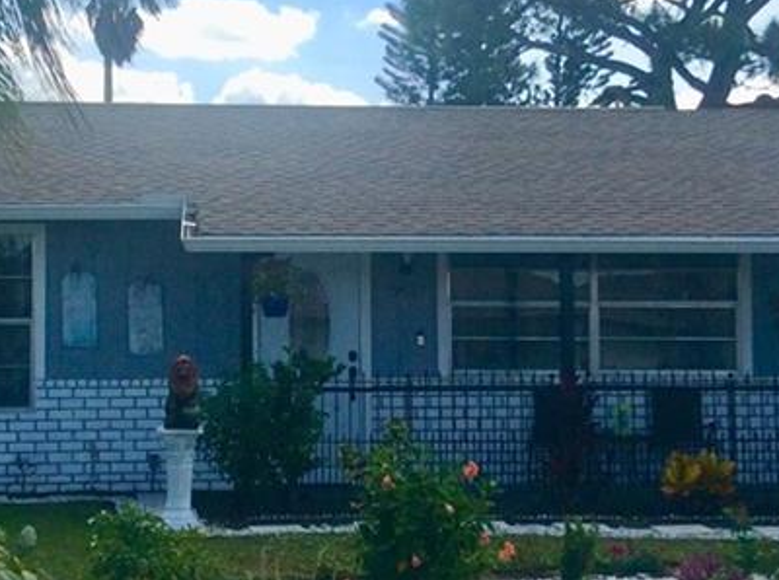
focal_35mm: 82
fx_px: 1841
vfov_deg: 17.9
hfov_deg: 23.8
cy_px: 269
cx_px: 302
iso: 32
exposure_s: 1/1506
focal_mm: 3.3
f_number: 2.4
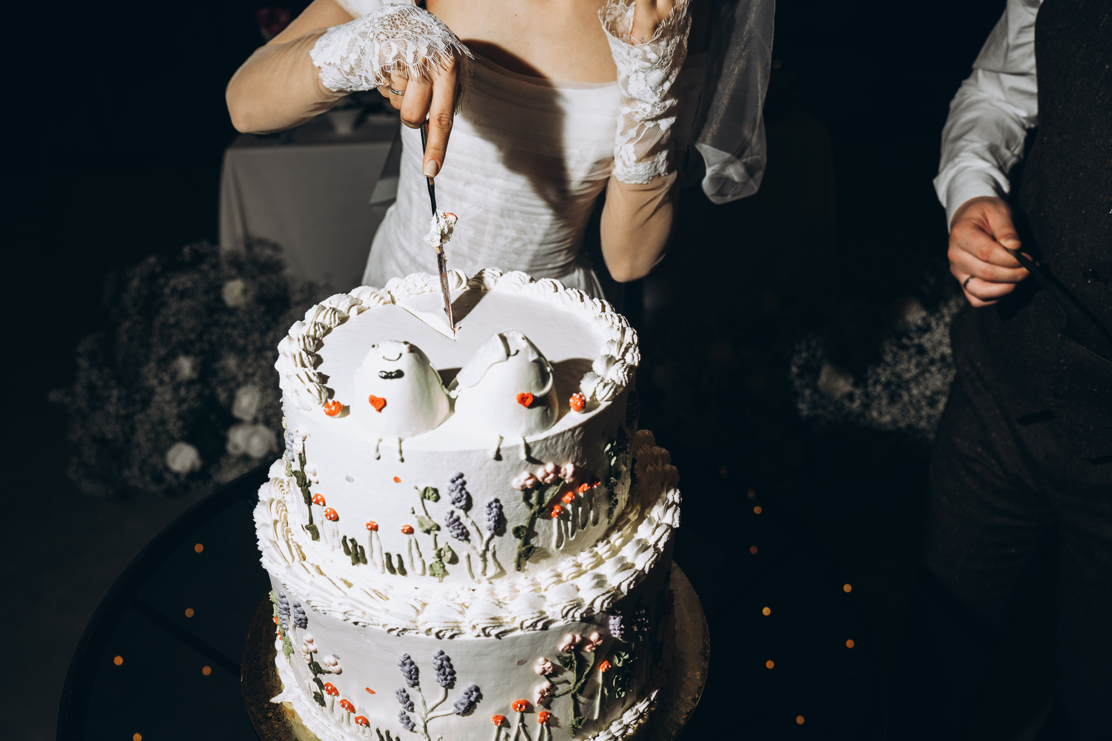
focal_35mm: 30
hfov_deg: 61.9
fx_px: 928
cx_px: 556
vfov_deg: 43.5
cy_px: 343
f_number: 4
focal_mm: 28
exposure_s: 1/160
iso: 640
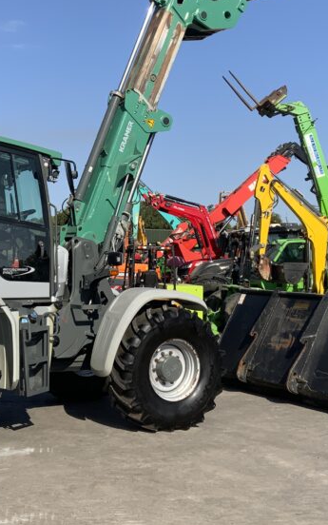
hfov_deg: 22.7
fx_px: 815
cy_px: 201
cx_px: 139
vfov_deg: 35.5
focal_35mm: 57
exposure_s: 1/2058
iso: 16
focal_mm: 3
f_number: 1.8
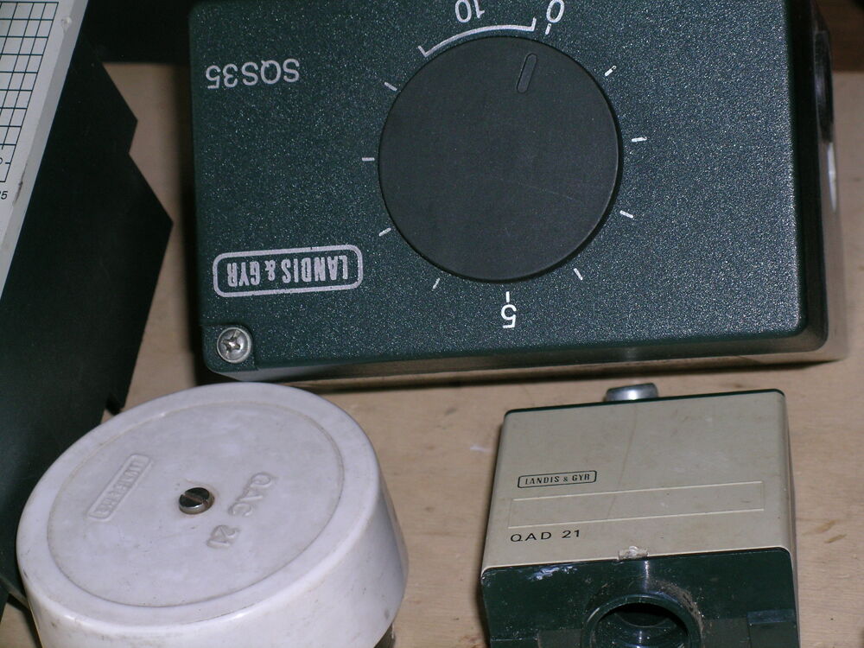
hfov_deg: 17.0
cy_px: 324
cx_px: 432
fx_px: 2895
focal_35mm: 116
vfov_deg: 12.8
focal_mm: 24
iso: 100
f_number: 4.6
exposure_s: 1/121
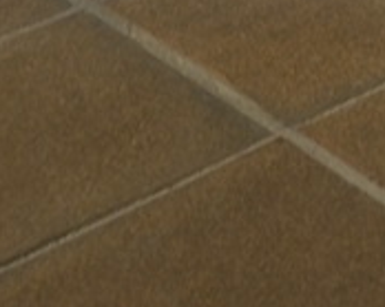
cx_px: 1252
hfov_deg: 8.0
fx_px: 2266
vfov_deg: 6.7
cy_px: -753
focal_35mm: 199
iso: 800
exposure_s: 1/20
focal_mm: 24
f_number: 6.3
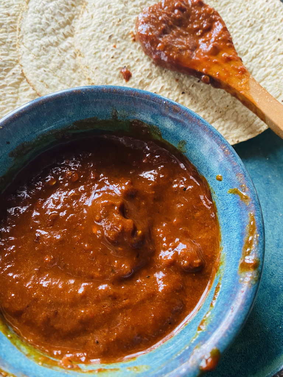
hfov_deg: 53.1
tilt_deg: -64.5
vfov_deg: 67.3
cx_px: 142
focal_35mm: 26
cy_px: 188
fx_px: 283
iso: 500
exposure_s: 1/60
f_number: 1.8
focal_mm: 4.25
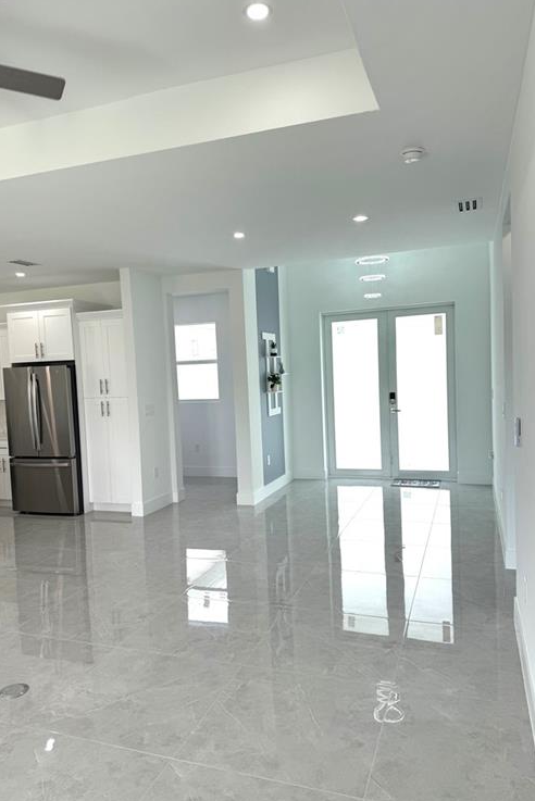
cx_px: 259
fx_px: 579
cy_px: 405
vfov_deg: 69.4
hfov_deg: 49.6
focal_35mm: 26
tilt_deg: -2.1
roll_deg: +3.1
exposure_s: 1/470
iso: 80
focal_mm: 6.76
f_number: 1.78
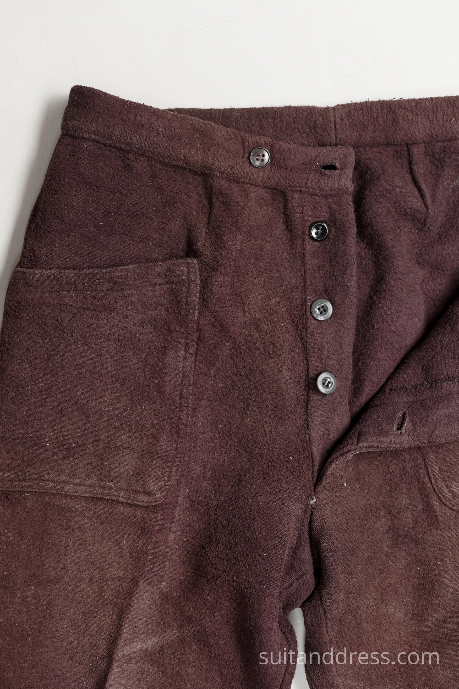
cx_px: 230
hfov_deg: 28.1
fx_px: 918
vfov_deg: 41.1
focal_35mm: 48
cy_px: 344
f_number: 3.5
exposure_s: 1/60
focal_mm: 32
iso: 400
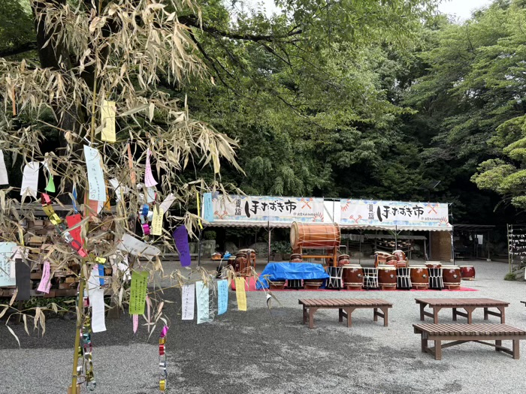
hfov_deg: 67.3
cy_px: 197
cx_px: 263
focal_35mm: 26
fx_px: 395
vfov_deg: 53.1
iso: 50
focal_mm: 5.96
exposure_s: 1/559
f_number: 1.6
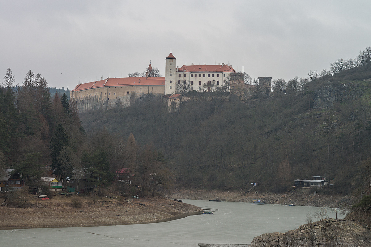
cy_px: 124
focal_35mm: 100
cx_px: 186
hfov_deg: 20.4
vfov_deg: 13.7
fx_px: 1030
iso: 250
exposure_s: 1/100
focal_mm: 100
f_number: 13
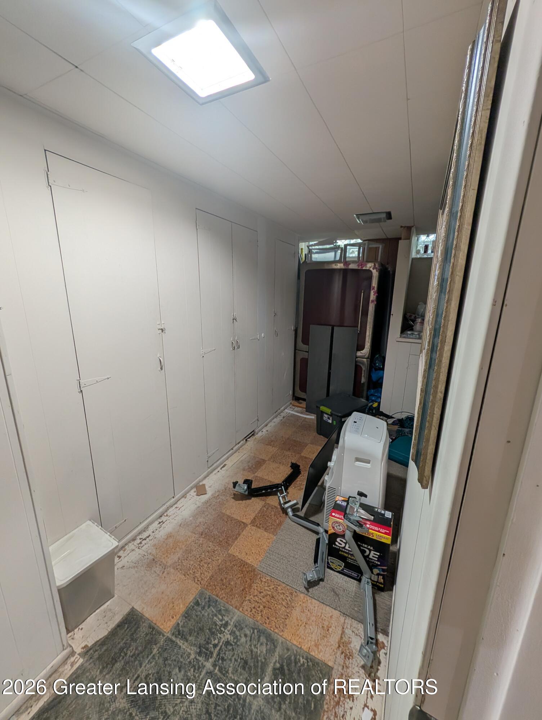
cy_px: 360
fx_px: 250
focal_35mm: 12
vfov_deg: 110.5
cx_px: 271
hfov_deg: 94.6
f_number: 1.7
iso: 67
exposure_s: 1/40
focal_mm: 2.02
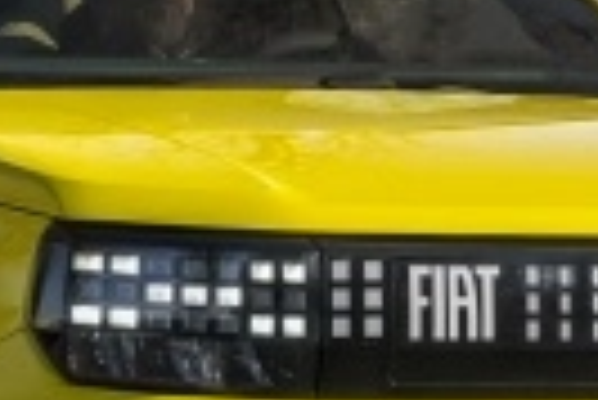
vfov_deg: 4.5
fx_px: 5122
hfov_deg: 6.7
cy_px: 213
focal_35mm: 308
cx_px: 567
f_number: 9
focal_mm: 41
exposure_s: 1/100
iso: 64
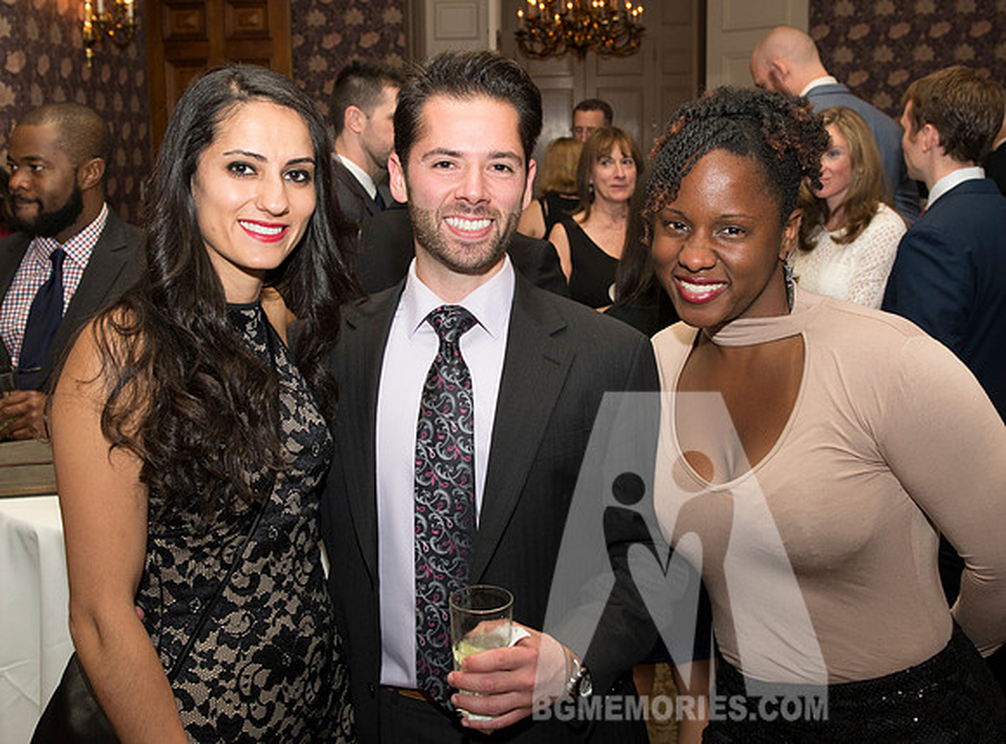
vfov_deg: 34.4
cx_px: 484
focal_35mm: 41
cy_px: 318
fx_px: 1199
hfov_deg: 45.5
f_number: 5.6
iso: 1000
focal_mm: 29
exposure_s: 1/80
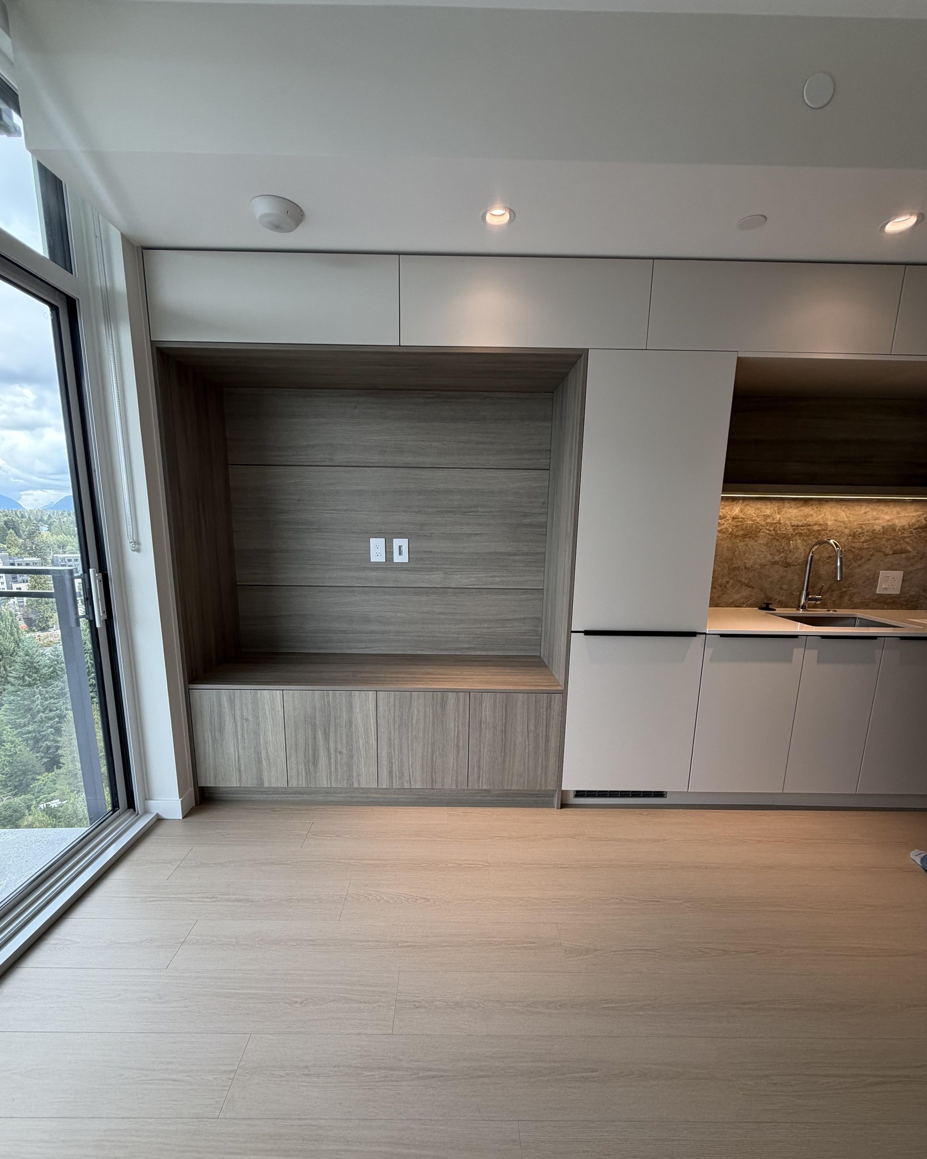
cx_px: 452
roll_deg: -0.8
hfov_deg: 84.0
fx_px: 514
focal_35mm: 15
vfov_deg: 96.5
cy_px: 632
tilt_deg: -10.9
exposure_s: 1/121
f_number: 2.2
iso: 80
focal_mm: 2.22
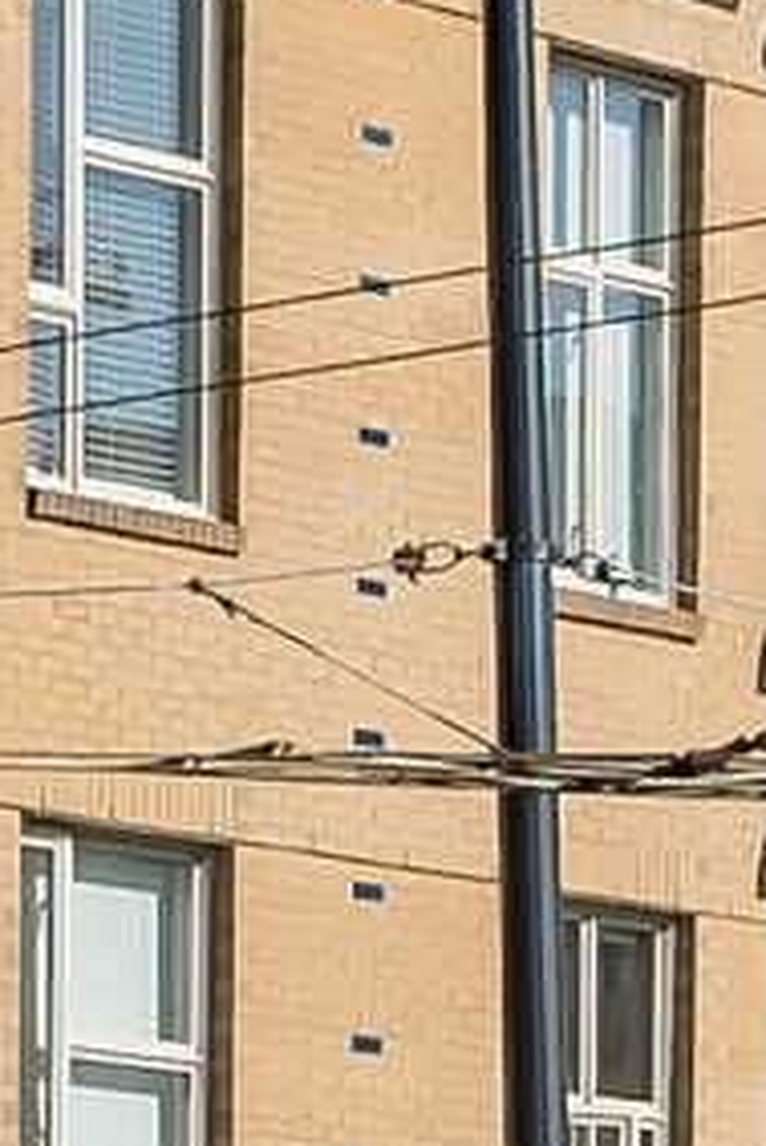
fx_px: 10359
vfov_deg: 6.3
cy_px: -229
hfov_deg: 4.2
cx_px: -693
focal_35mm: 325
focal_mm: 30
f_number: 8
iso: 100
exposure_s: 1/250
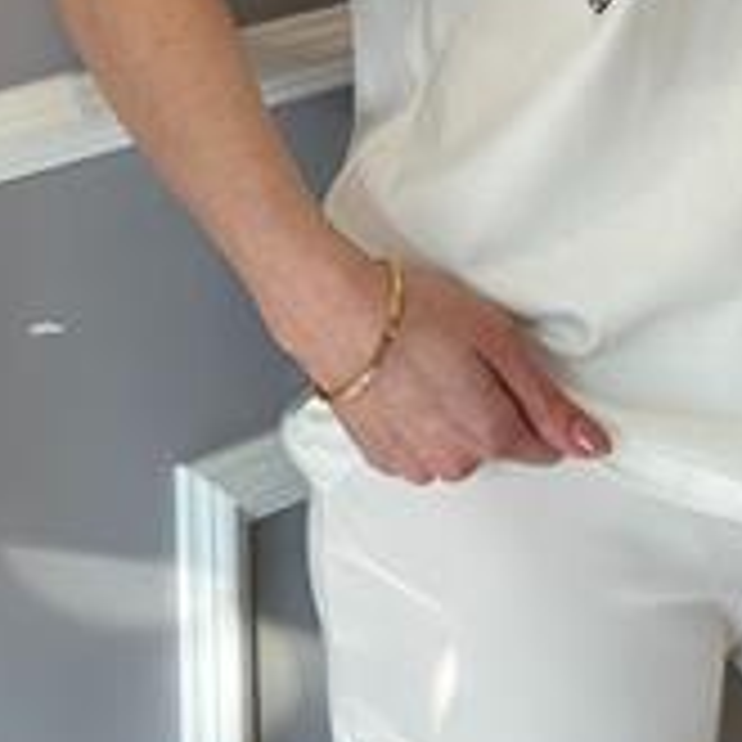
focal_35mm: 134
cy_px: -256
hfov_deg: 12.8
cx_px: 778
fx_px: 3250
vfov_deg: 12.6
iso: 100
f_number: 1.78
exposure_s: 1/121
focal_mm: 6.86
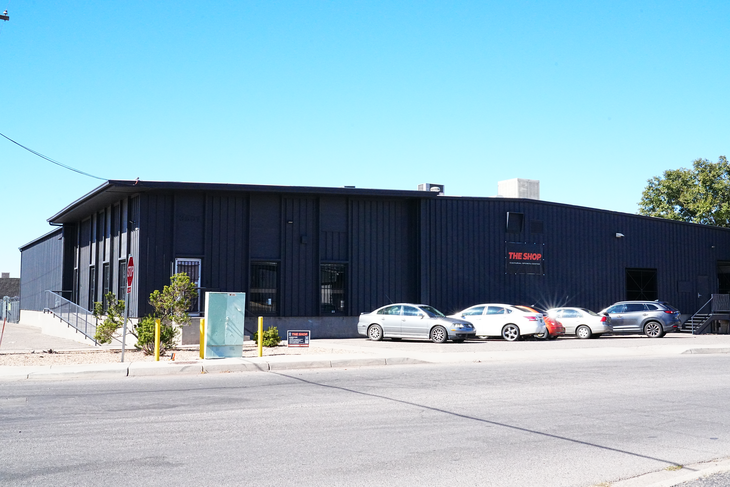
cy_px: 244
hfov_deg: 53.1
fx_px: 730
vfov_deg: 36.9
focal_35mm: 36
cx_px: 365
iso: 6400
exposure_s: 1/1218
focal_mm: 36
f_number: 20
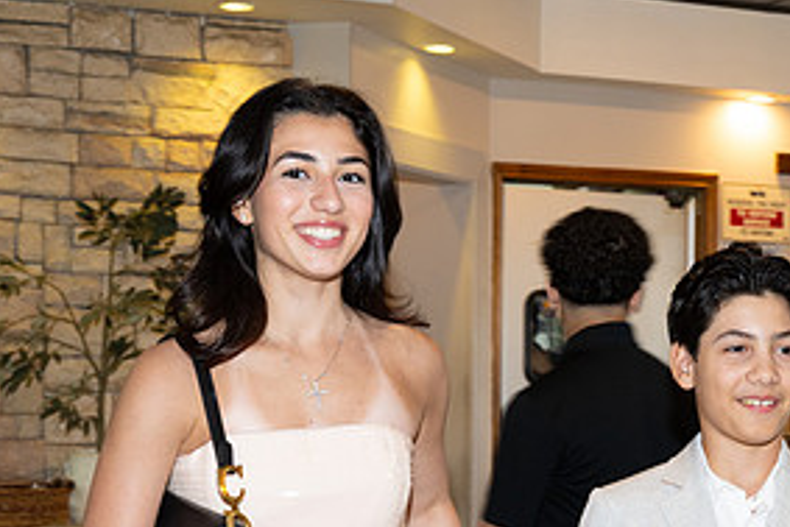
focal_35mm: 80
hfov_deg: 25.0
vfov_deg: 16.8
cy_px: 512
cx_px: 617
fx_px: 1756
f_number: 5.6
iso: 1000
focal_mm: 39
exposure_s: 1/80
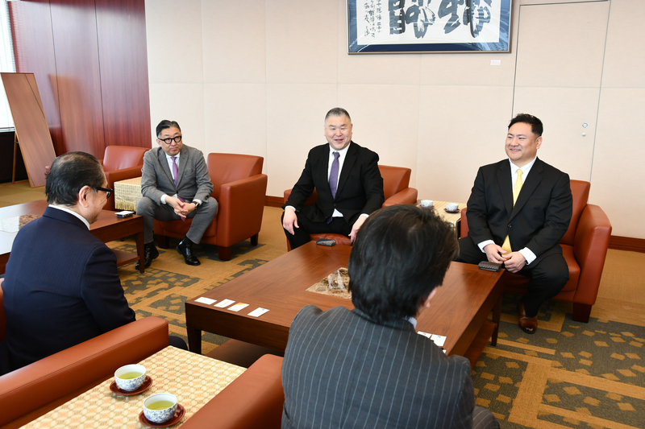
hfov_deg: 61.9
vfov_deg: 43.6
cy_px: 214
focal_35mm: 30
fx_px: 537
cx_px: 322
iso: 640
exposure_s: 1/80
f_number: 6.3
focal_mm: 20
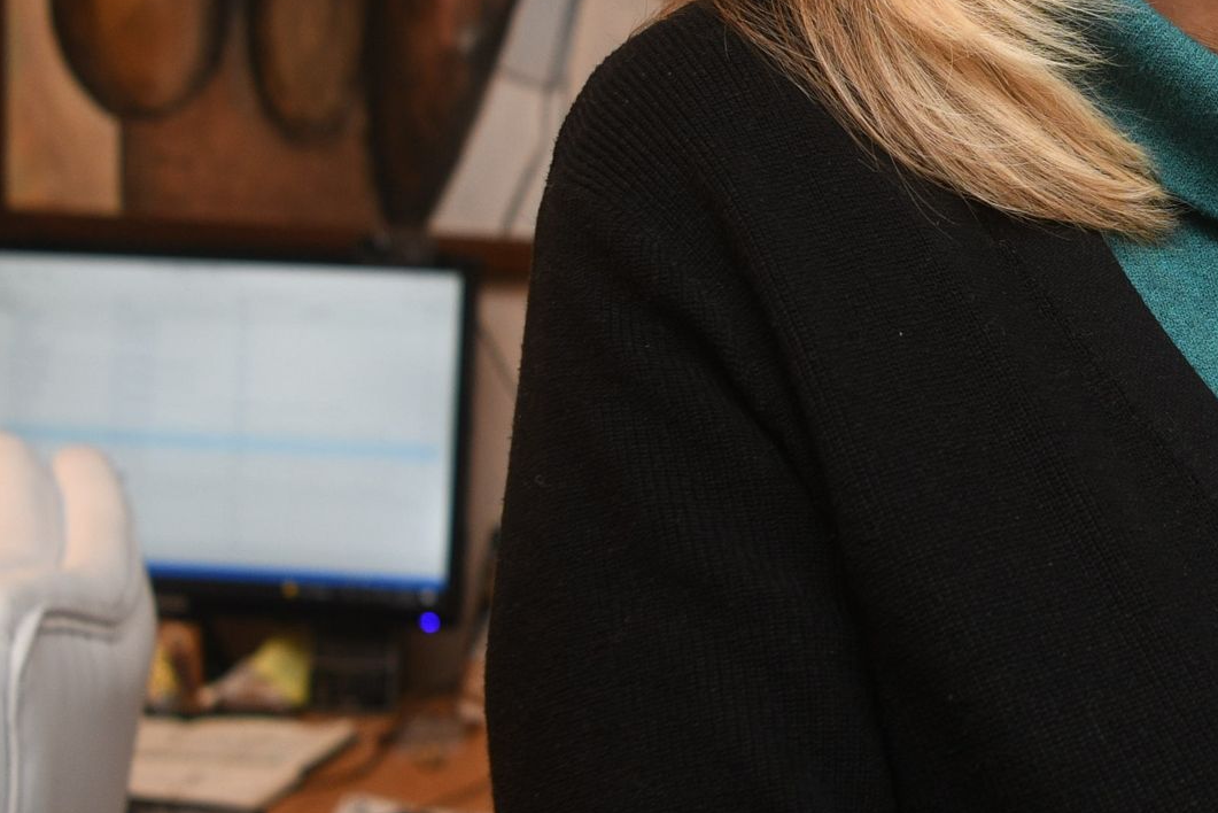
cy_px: 143
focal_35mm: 98
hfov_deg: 19.9
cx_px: 1339
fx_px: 3316
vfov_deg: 13.9
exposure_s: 1/100
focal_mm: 26
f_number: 2.8
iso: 400
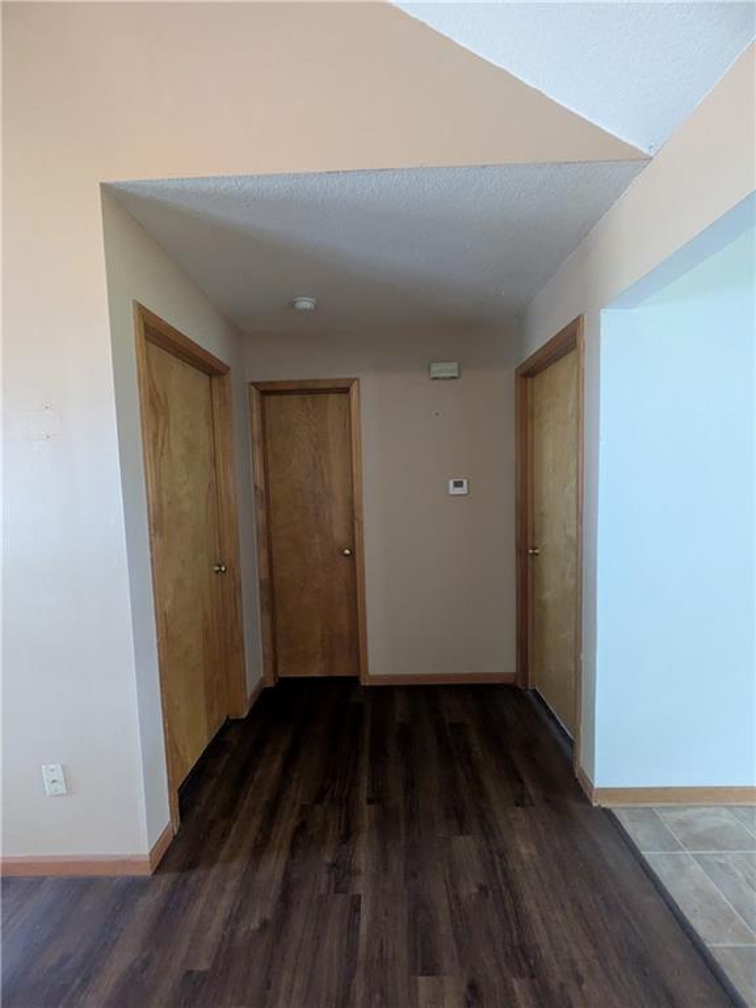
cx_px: 378
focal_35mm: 14
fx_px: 408
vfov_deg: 102.1
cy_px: 504
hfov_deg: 85.7
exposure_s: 1/24
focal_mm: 1.83
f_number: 2.2
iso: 881
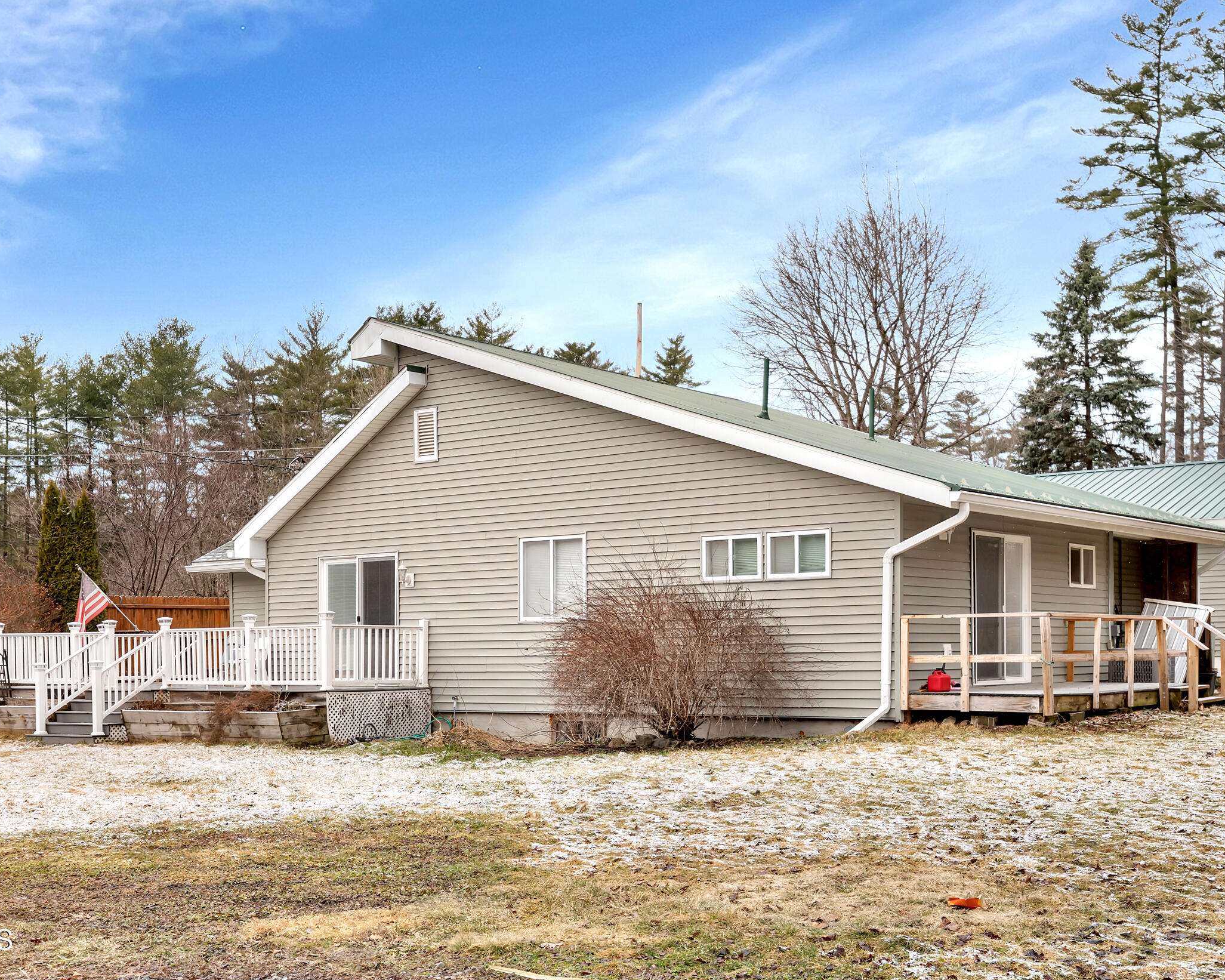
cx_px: 613
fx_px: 1450
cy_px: 487
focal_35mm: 40
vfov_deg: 37.3
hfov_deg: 45.8
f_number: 4
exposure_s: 1/2000
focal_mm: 35
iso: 320
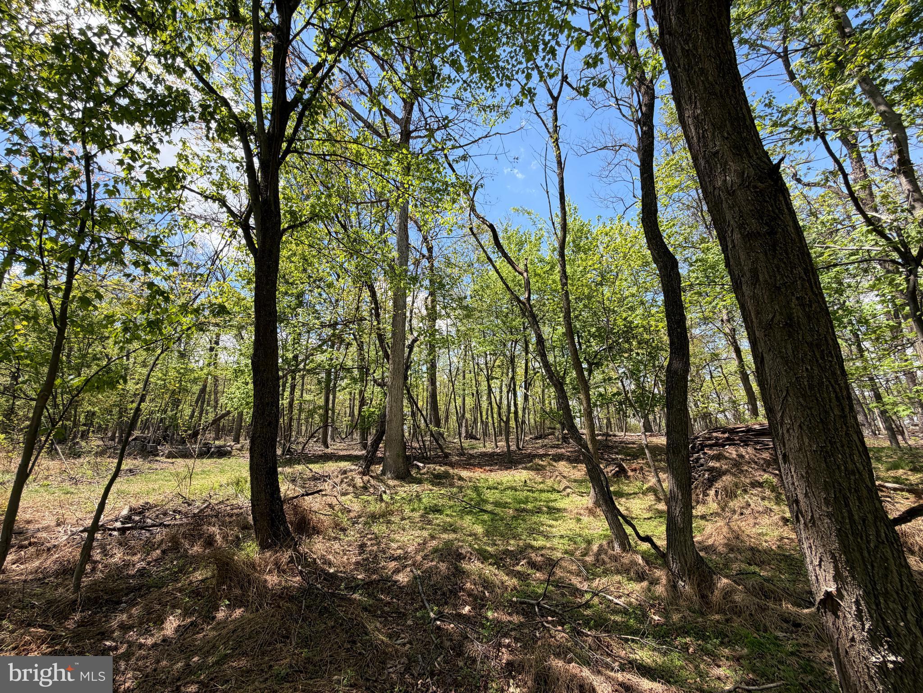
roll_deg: +1.9
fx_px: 373
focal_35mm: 14
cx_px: 462
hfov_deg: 102.1
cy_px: 346
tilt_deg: +16.4
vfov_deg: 85.7
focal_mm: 2.22
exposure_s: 1/596
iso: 40
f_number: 2.2
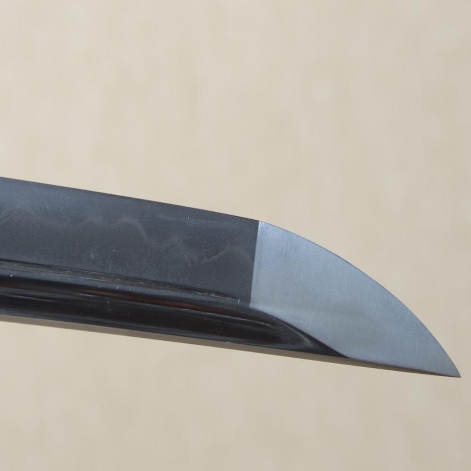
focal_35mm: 241
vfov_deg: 7.3
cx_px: 263
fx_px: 3704
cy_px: 236
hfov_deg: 7.3
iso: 400
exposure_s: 1/1.6
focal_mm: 125
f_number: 11
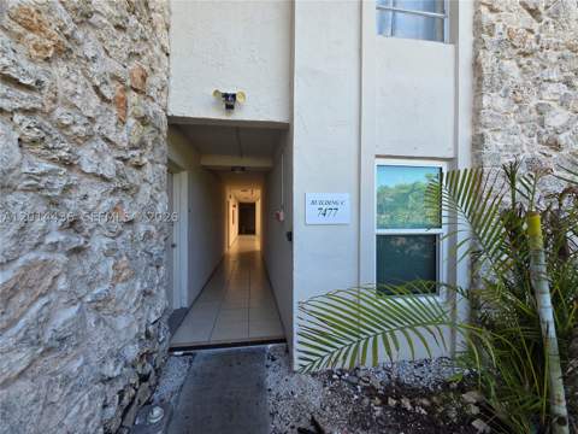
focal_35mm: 13
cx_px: 289
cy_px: 217
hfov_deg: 106.2
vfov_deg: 89.9
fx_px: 217
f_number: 2.2
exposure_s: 1/212
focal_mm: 2.2
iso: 50
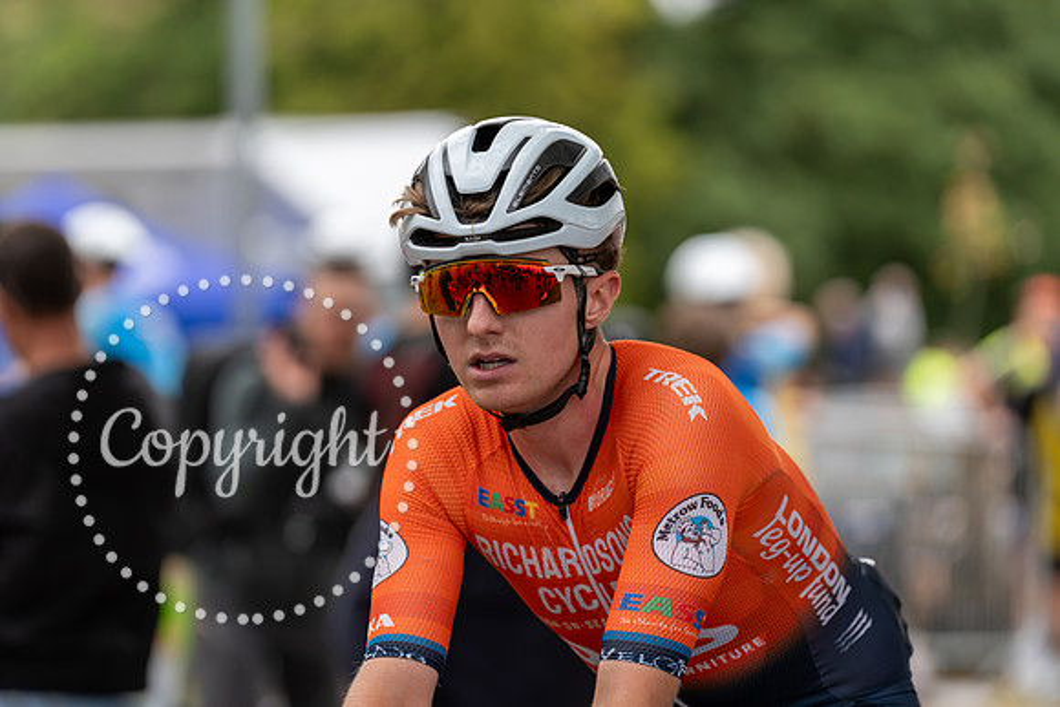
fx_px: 5890
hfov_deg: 10.3
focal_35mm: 200
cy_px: 354
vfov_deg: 6.9
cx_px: 530
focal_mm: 200
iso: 1250
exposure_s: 1/1000
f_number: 3.5
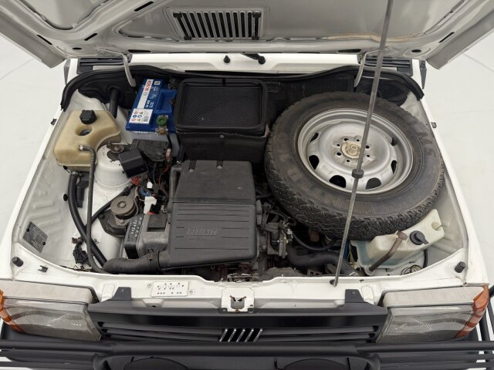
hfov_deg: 71.6
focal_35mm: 24
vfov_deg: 56.8
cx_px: 247
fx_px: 343
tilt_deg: -48.3
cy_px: 185
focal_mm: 6.76
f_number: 1.78
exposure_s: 1/49
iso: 125
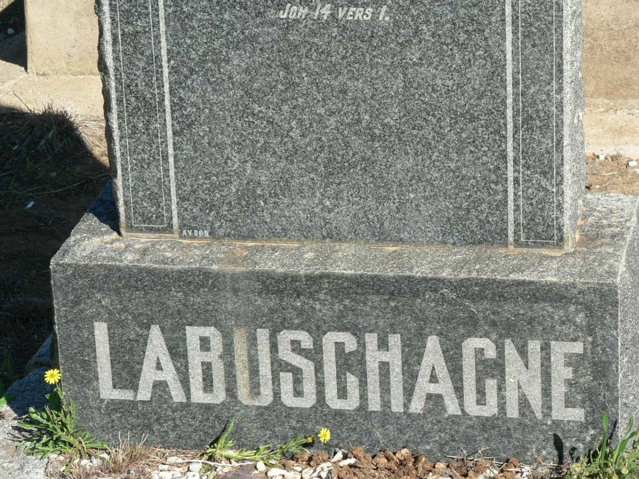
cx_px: 321
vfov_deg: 10.2
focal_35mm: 145
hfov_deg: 13.6
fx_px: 2677
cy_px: 240
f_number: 5.6
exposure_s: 1/320
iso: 100
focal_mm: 24.1
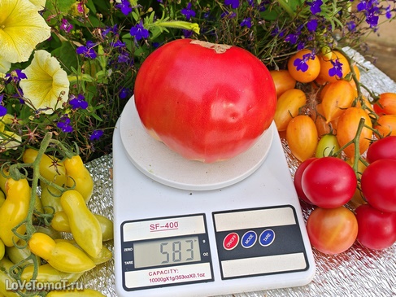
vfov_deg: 35.1
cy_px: 148
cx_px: 198
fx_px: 469
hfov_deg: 45.8
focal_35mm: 41
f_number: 2
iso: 50
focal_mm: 6.83
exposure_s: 1/590
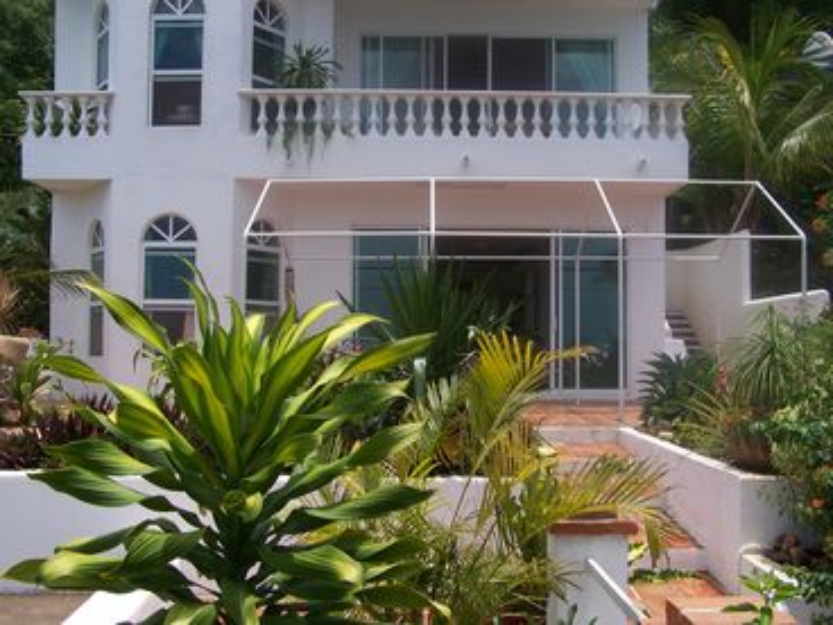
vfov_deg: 37.7
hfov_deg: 49.0
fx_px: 914
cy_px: 312
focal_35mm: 38
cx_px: 416
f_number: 5.6
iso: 80
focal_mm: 6.3
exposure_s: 1/640
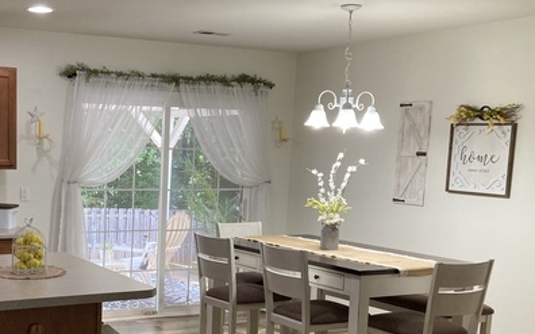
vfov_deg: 25.5
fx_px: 729
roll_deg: -1.7
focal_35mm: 50
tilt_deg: -8.3
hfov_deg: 39.1
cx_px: 124
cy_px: 246
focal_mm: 3.99
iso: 80
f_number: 1.8
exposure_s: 1/60
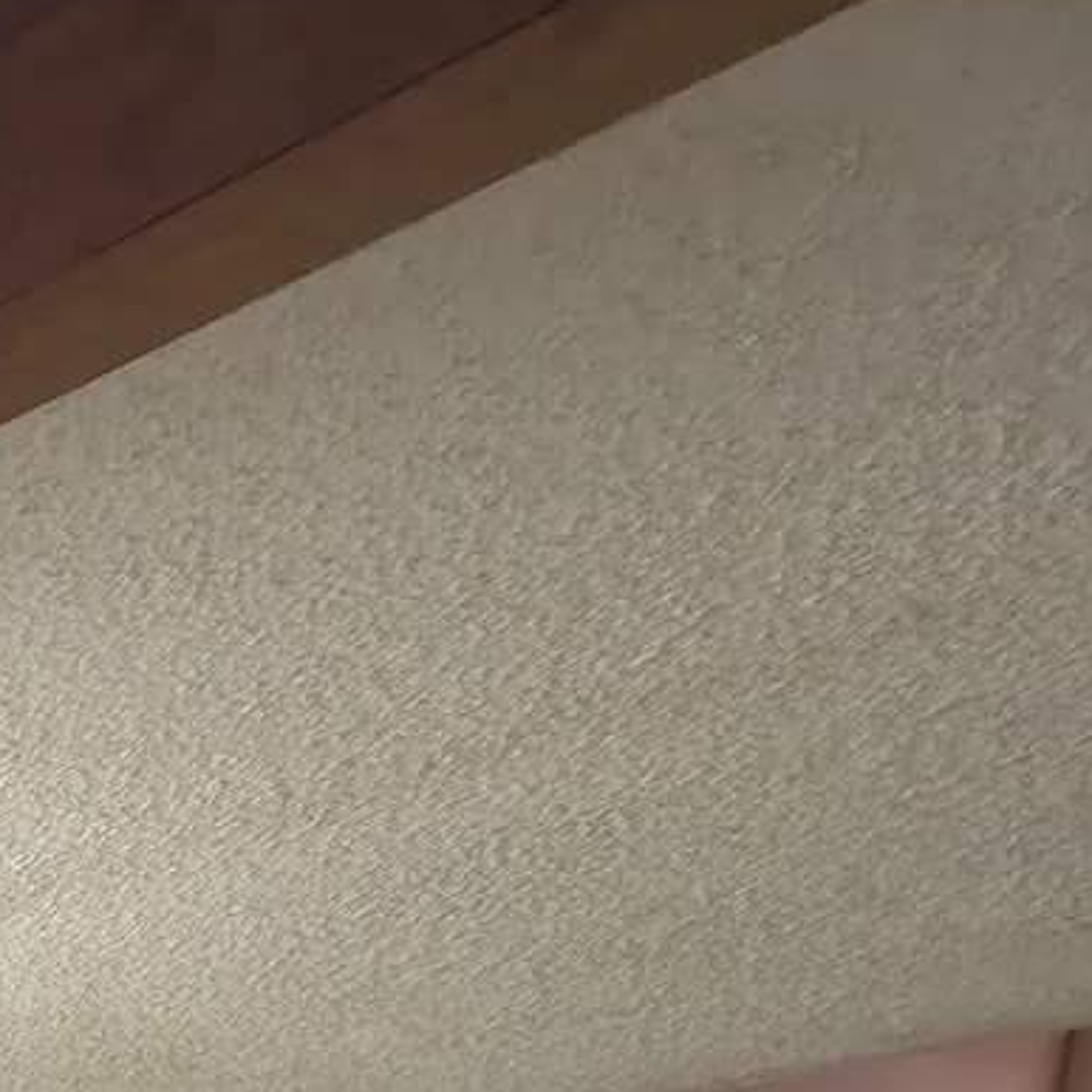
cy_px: 2003
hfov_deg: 13.7
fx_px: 2177
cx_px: -1754
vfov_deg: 19.9
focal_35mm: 61
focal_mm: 2.2
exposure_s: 1/8
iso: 250
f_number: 1.9
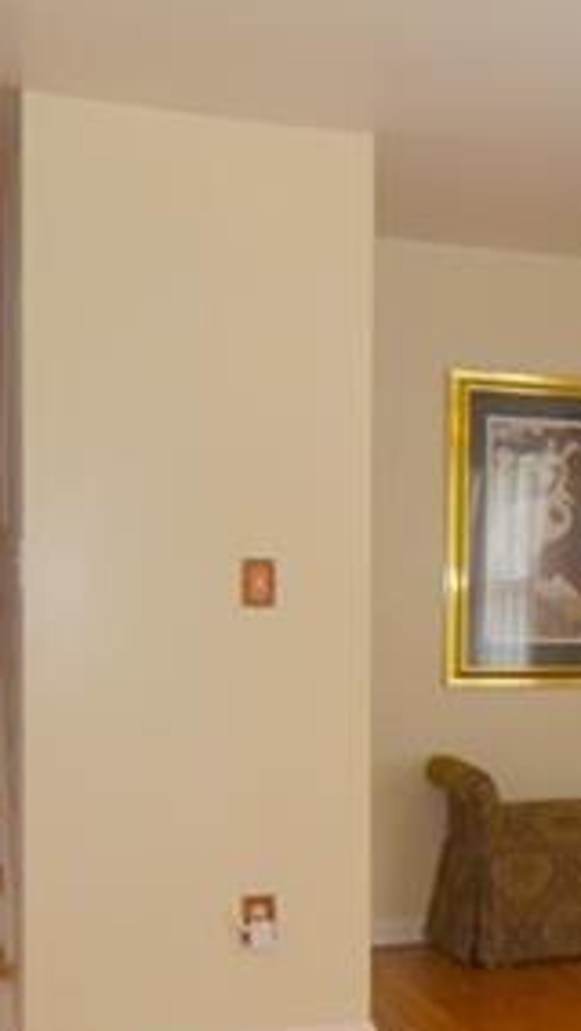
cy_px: 630
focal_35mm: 65
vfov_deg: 32.3
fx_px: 1777
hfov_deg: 17.0
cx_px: 839
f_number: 3.5
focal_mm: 11.5
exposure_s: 1/80
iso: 400
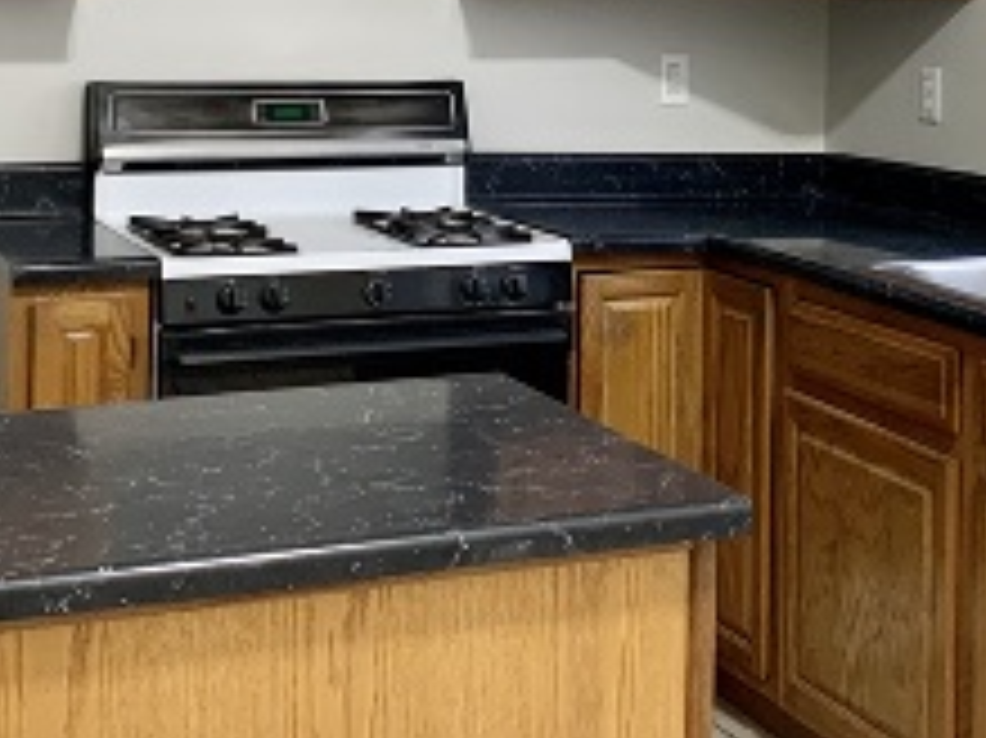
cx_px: 644
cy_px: 54
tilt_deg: -2.1
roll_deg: -1.1
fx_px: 2164
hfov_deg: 25.6
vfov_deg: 19.0
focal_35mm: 76
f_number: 1.8
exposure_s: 1/40
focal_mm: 4.25
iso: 400
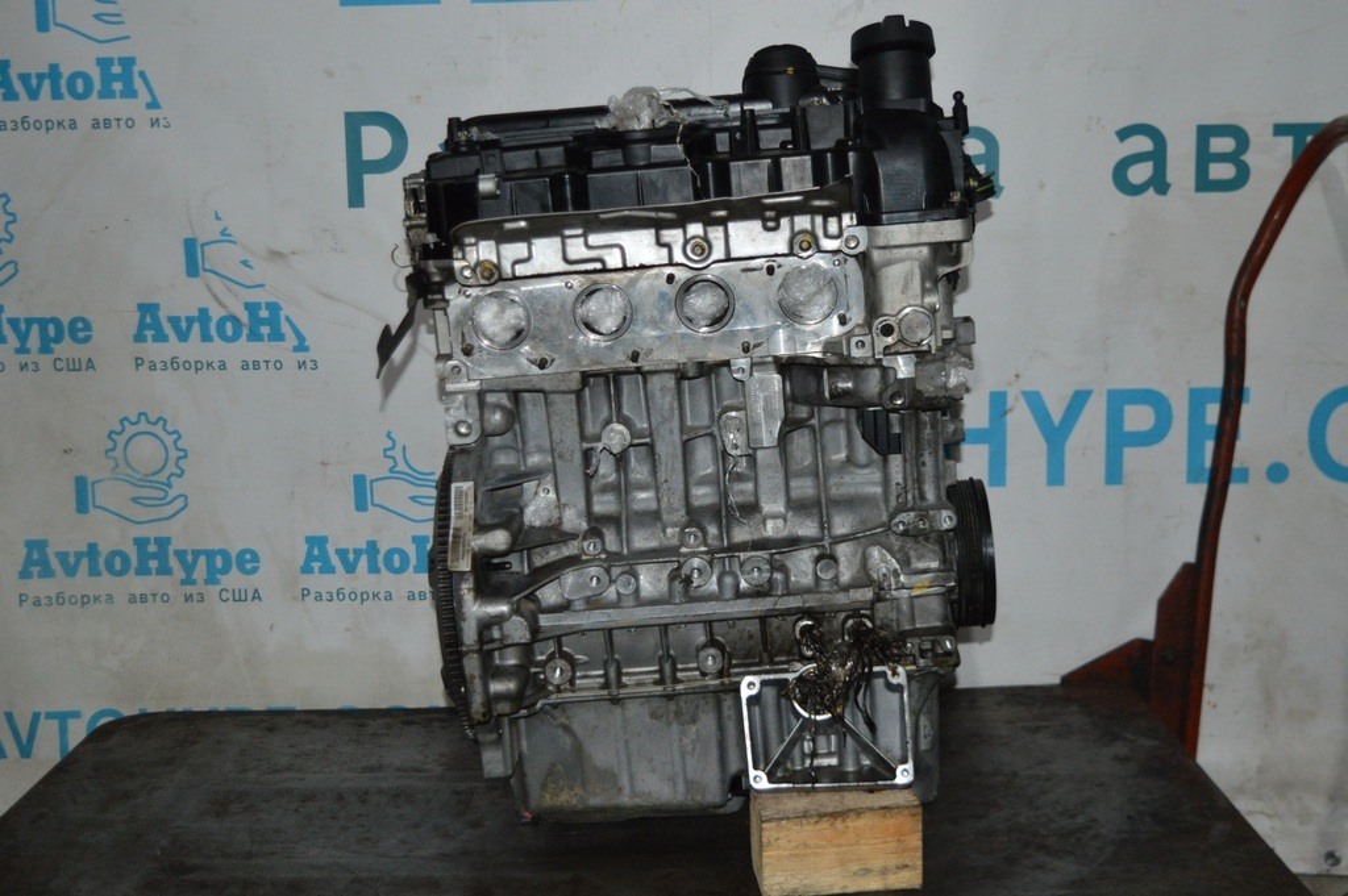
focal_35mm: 51
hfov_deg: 38.9
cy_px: 448
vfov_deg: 26.4
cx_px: 674
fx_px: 1908
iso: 1400
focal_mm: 34
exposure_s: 1/30
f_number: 4.5
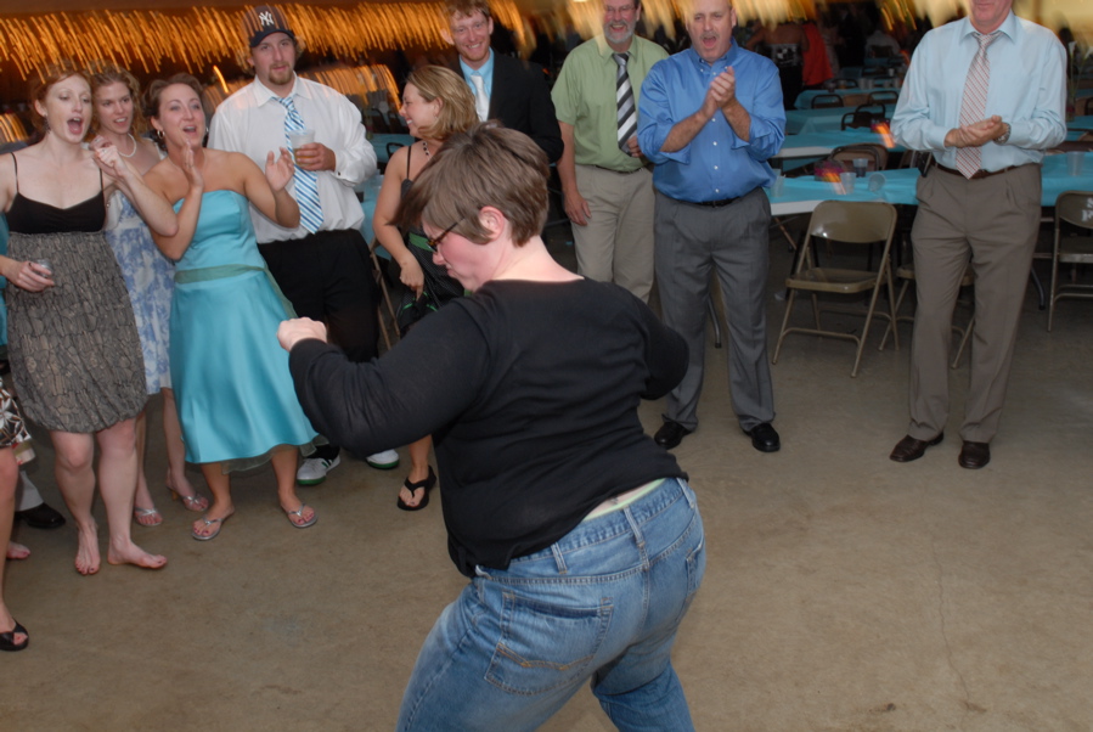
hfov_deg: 53.1
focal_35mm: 36
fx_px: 1094
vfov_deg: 37.0
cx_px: 546
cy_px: 366
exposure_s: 1/15
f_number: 4
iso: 250
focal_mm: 24
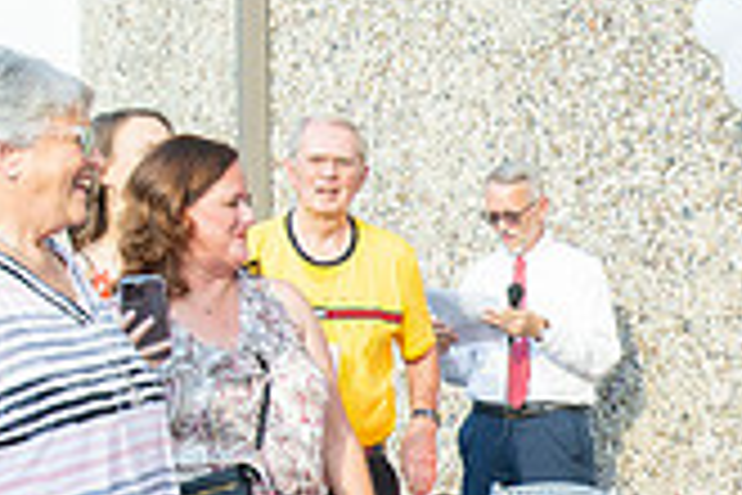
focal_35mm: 123
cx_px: 1115
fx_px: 2535
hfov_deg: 15.4
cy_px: 520
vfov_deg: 11.0
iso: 160
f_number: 8
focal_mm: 35
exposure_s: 1/250
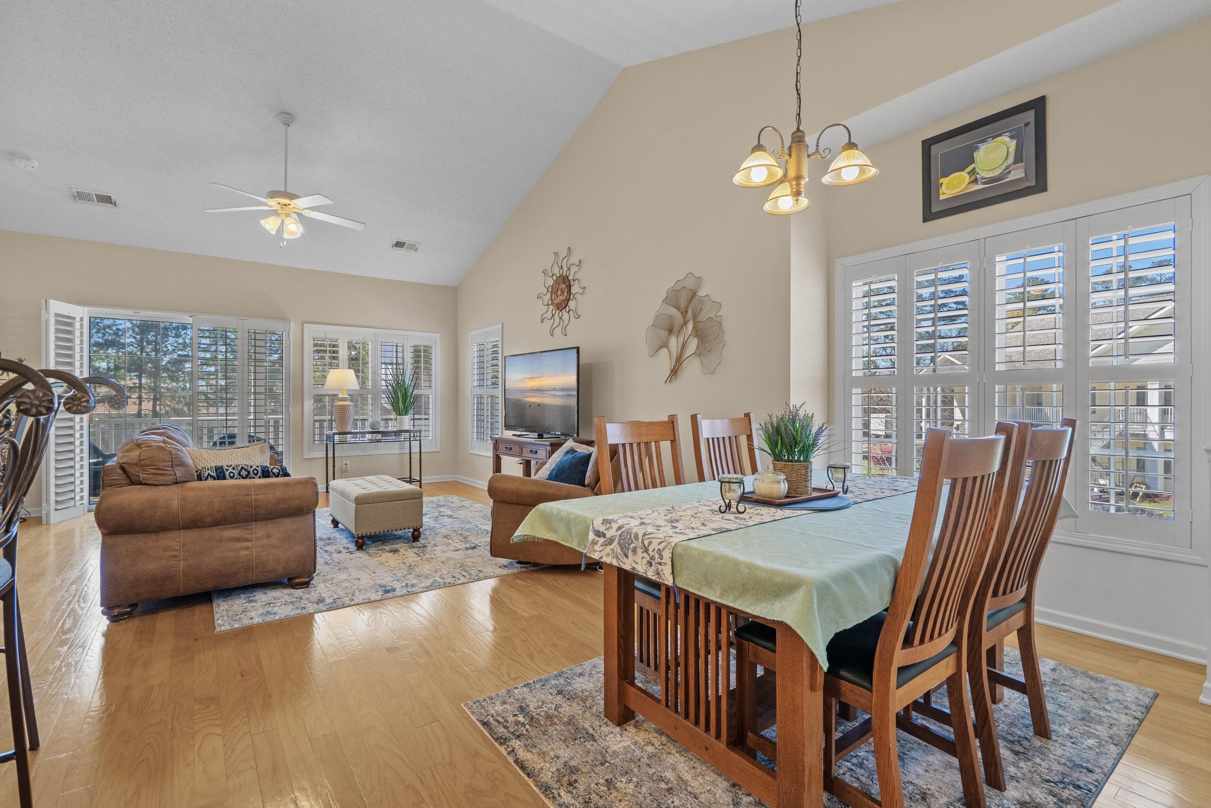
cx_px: 606
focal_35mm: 16
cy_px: 404
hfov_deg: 96.7
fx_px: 538
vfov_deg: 73.8
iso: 800
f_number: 8
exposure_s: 1/15
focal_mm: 16
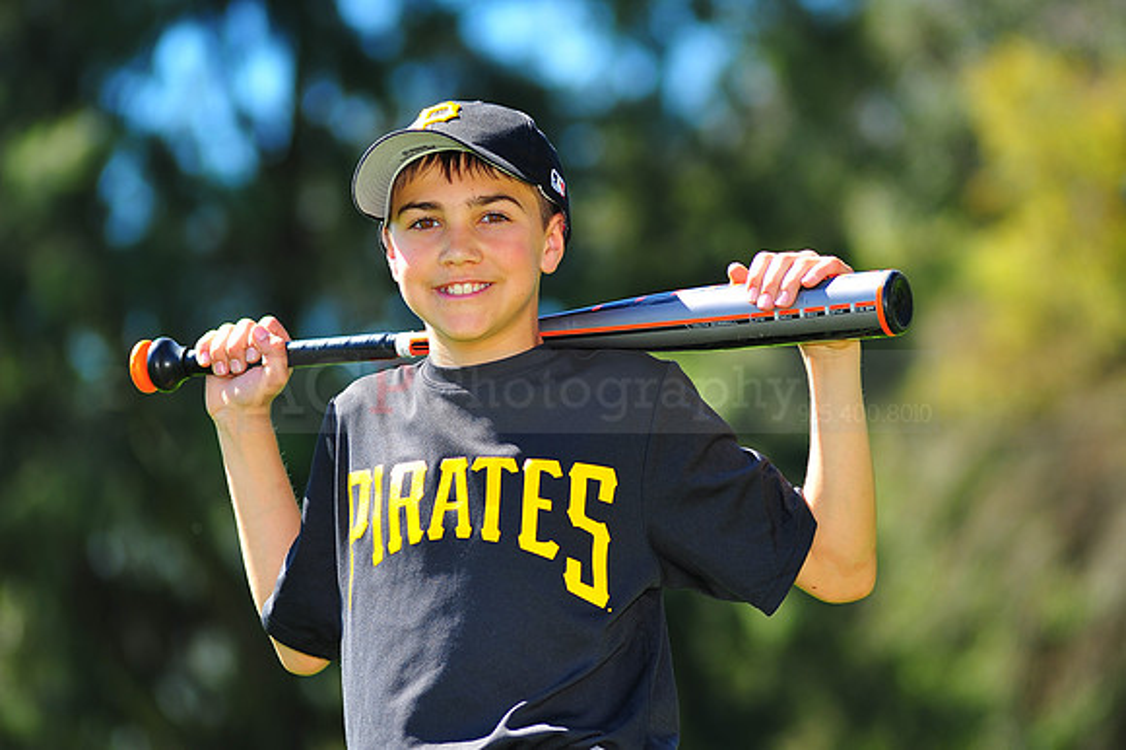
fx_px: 5627
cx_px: 563
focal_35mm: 180
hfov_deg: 11.4
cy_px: 375
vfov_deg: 7.6
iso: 200
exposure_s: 1/500
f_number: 4.5
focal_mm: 180
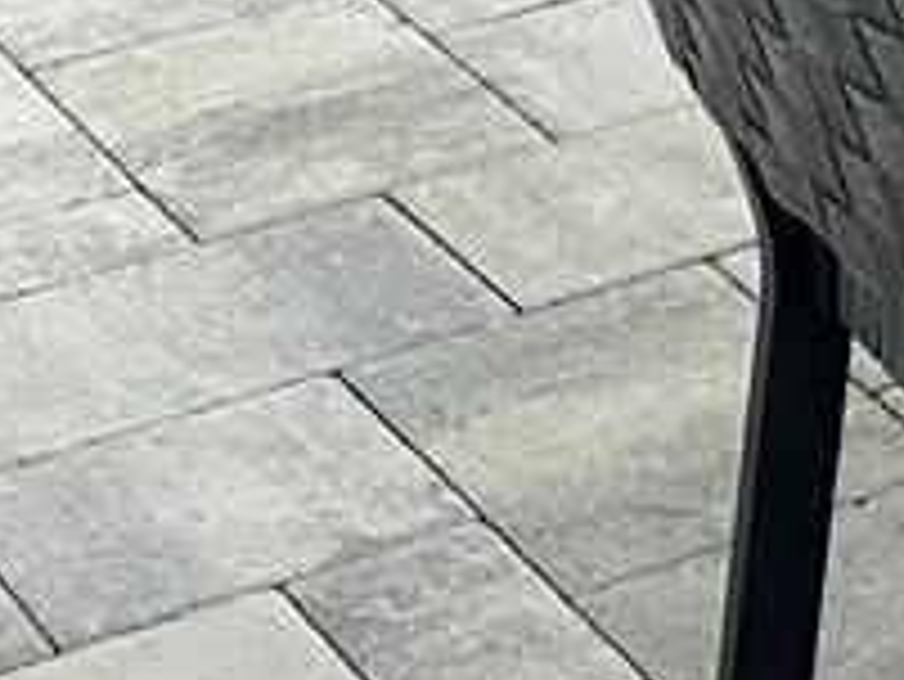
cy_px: -775
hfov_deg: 9.1
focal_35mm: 191
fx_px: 4991
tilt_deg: -14.0
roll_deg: +0.0
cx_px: 2285
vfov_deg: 7.4
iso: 80
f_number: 1.78
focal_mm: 6.86
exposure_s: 1/1779
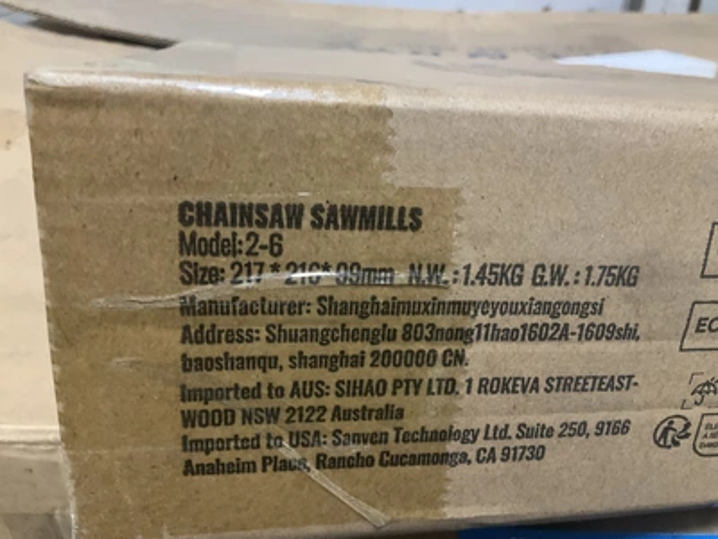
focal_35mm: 29
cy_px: 270
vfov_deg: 48.2
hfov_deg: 61.7
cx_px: 359
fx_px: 602
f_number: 1.8
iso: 320
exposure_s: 1/30
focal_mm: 3
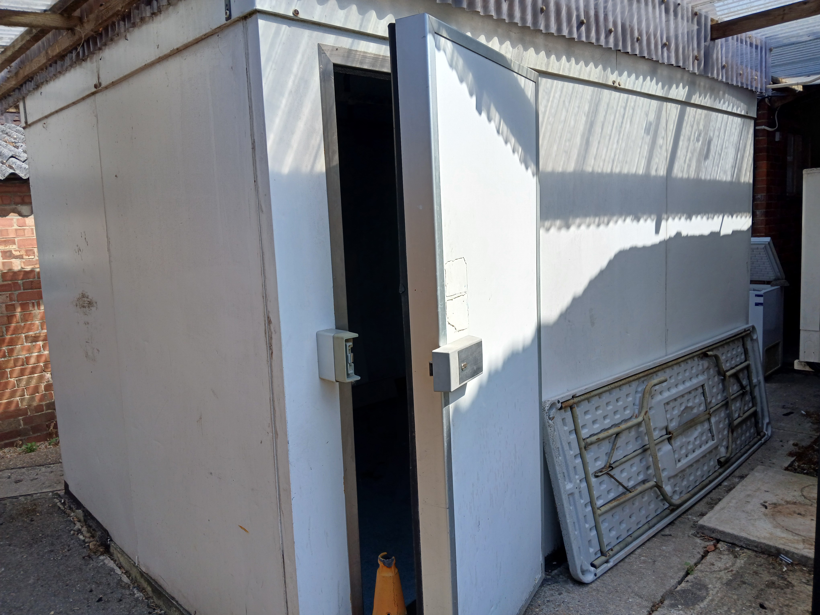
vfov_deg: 53.1
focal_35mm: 26
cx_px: 410
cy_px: 308
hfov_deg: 67.3
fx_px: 616
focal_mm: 3.98
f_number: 1.8
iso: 20
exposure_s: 1/588
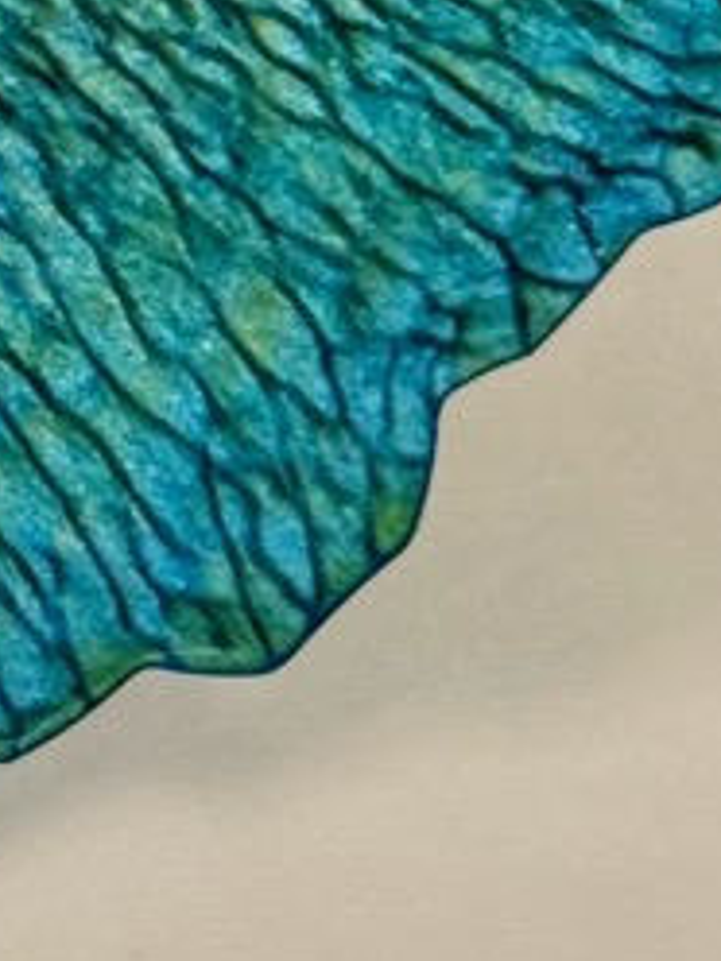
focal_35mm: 290
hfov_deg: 5.0
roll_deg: -1.9
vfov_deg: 6.7
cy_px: -732
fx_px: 8054
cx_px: -855
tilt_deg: -43.5
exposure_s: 1/242
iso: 100
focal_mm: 6.76
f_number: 1.78
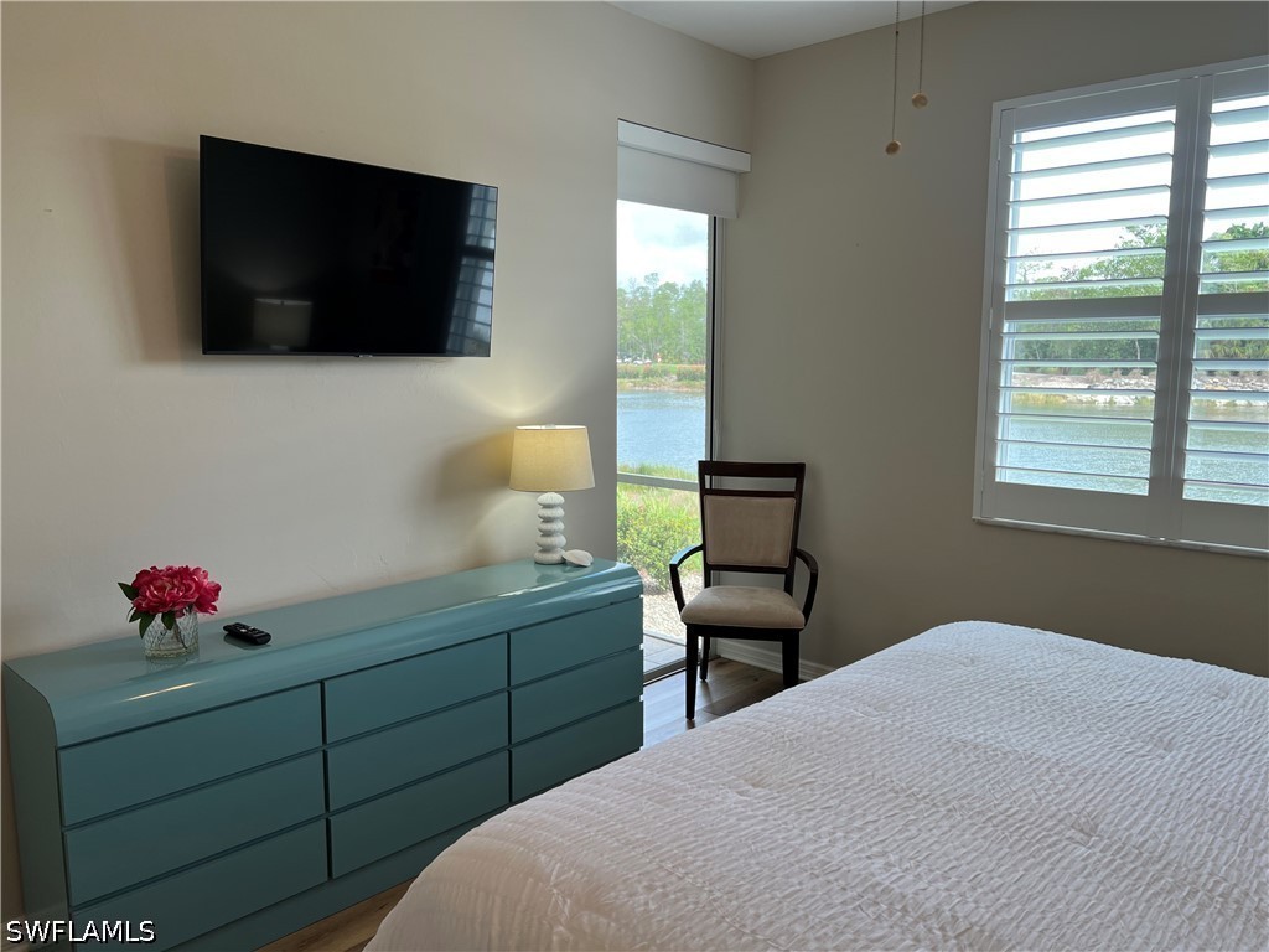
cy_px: 476
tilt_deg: -6.6
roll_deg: +0.0
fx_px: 953
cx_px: 634
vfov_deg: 53.1
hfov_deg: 67.3
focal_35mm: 26
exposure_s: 1/167
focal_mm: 5.7
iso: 40
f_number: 1.5
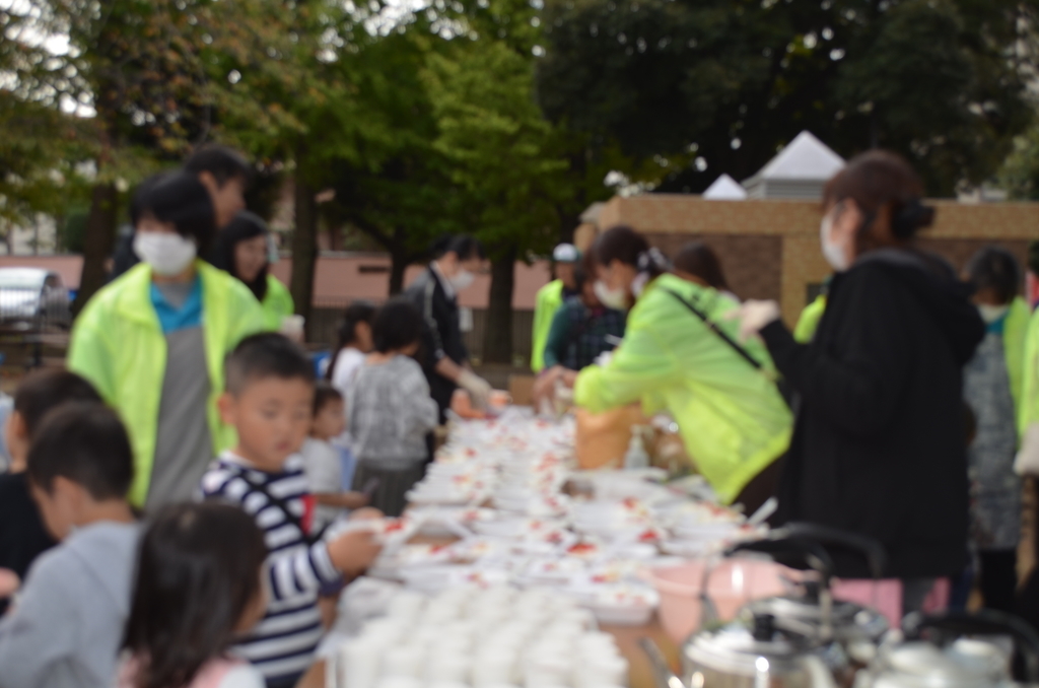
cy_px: 344
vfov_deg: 27.9
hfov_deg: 41.2
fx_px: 1382
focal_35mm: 48
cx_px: 520
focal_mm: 32
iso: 140
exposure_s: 1/200
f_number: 4.8
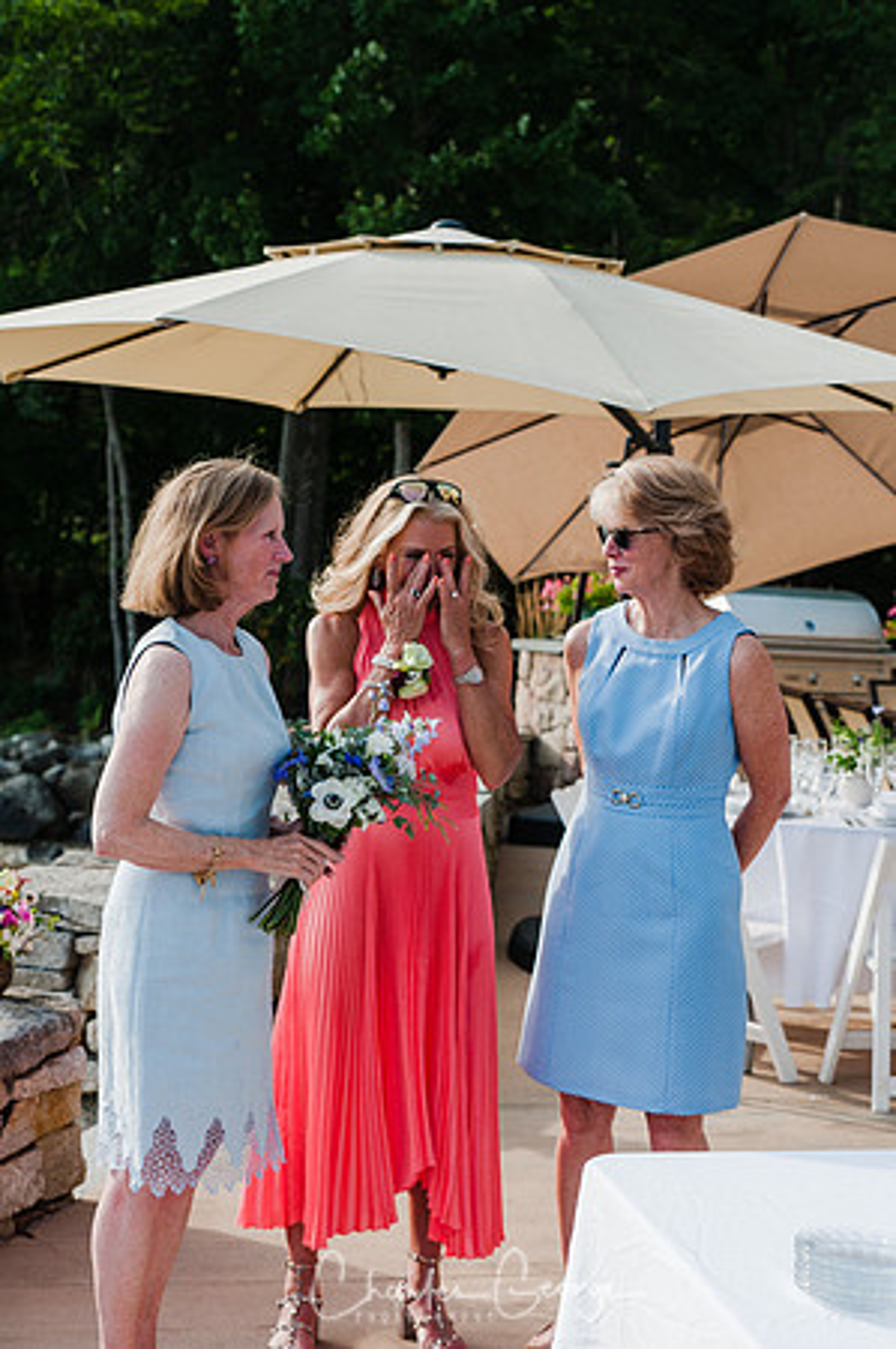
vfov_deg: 29.3
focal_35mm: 69
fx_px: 2582
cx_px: 448
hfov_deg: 19.7
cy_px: 674
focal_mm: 46
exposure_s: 1/640
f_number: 4
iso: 200
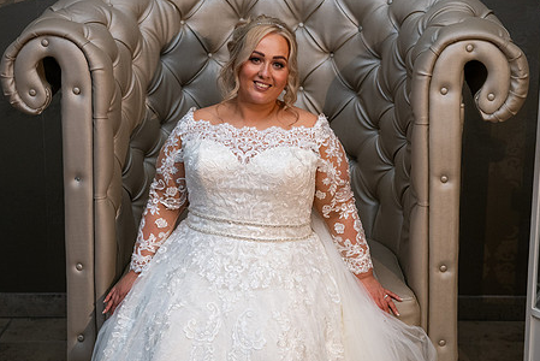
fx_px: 931
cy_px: 150
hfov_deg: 32.4
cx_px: 269
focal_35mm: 62
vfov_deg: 21.9
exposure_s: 1/160
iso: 1000
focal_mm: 48
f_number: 3.5
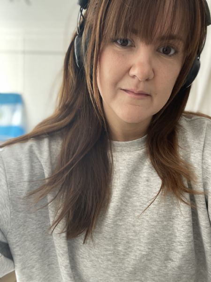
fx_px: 244
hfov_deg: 46.8
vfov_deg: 60.0
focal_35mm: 30
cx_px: 106
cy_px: 141
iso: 125
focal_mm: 2.71
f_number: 2.2
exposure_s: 1/60
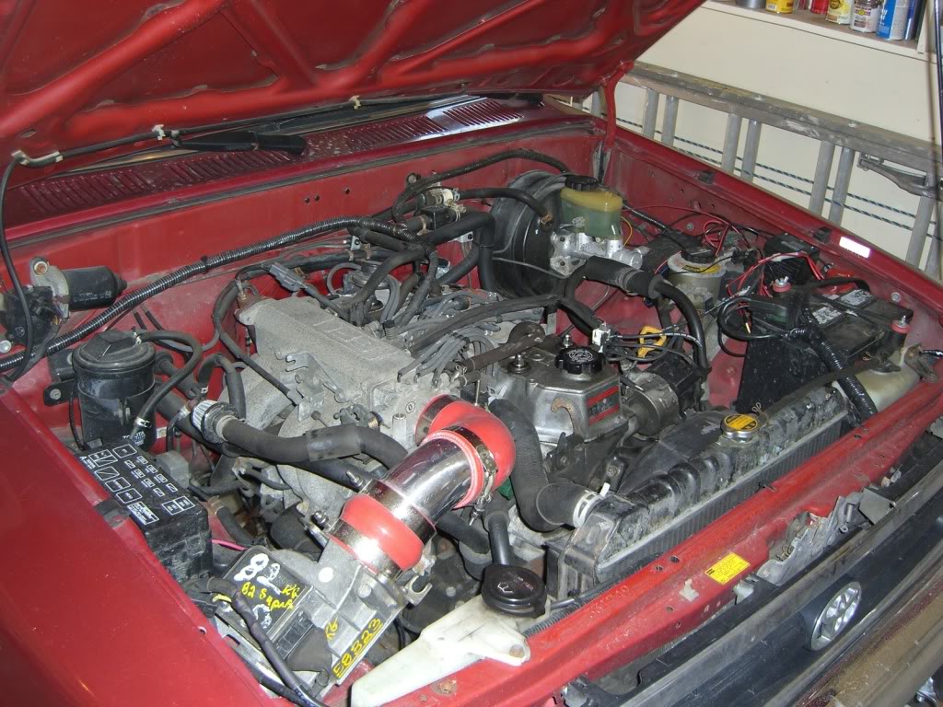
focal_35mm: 38
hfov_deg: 49.0
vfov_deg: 37.7
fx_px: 1035
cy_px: 354
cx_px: 472
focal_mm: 7.9
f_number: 2.8
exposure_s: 1/60
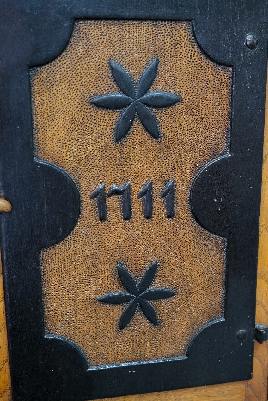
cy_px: 200
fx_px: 458
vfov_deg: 47.4
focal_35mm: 41
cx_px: 134
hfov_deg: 32.6
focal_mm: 27.5
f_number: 4
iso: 4000
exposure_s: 1/40
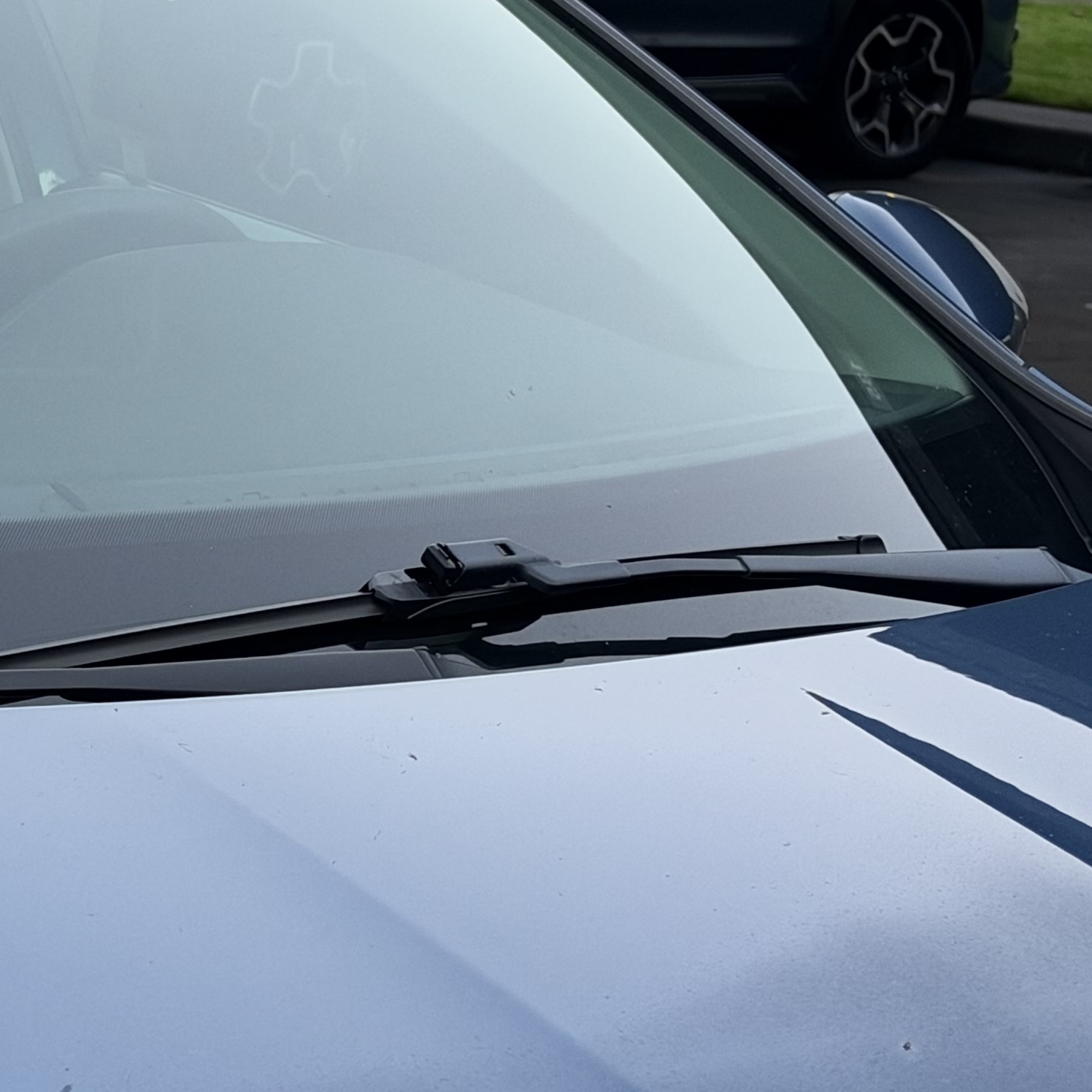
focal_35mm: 81
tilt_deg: -8.4
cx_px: -656
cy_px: 212
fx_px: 2891
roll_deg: -2.7
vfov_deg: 21.1
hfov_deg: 18.4
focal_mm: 6.93
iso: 320
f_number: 1.8
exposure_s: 1/120
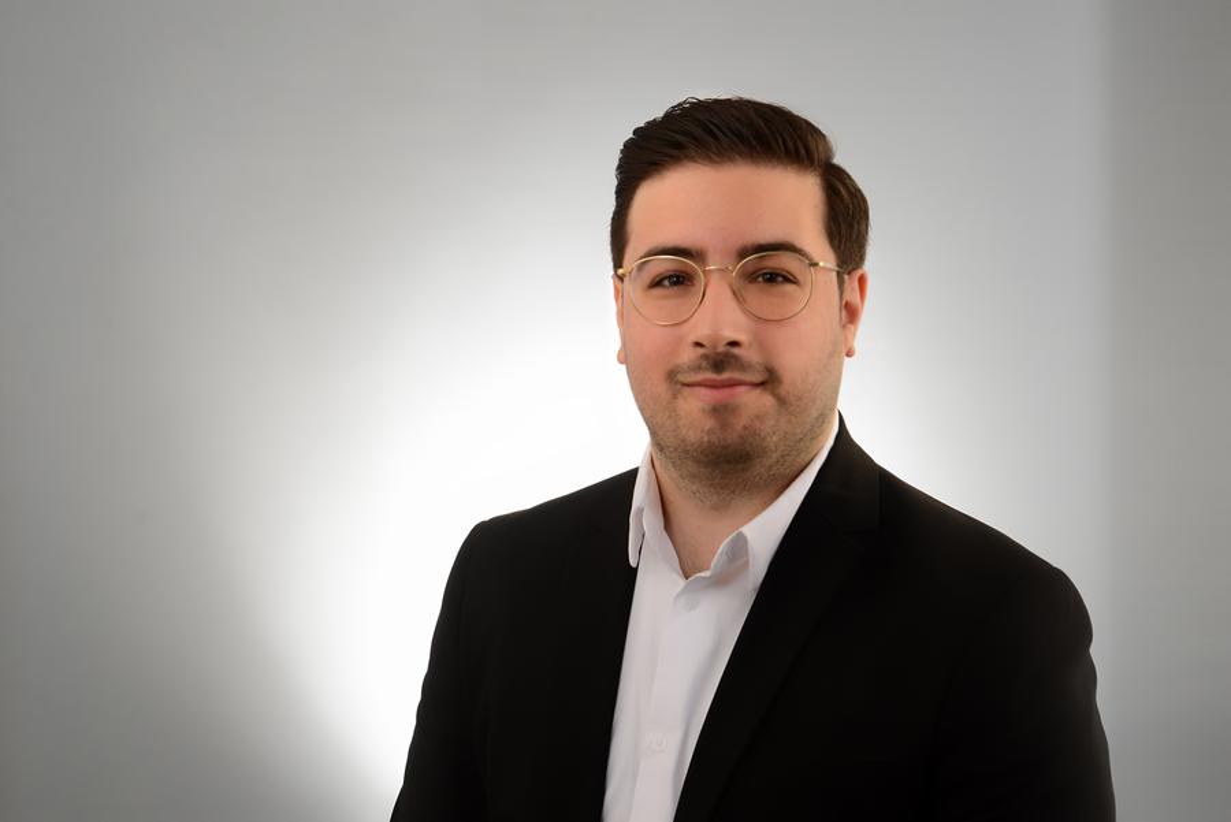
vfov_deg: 18.2
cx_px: 616
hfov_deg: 27.0
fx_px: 2566
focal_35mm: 75
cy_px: 411
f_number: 6.3
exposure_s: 1/100
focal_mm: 75
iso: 400
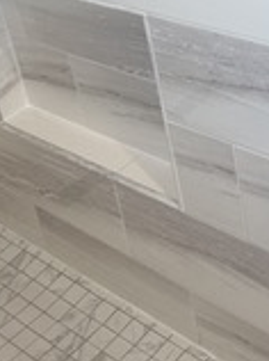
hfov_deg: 19.3
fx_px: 790
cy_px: 94
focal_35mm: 76
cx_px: 152
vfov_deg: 25.4
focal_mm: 6.76
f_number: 1.78
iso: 100
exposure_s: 1/120
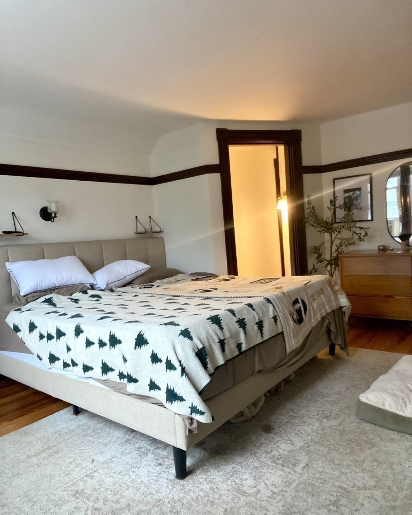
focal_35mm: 24
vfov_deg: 70.3
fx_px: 366
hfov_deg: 58.8
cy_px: 267
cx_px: 206
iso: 500
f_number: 2.2
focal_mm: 2.71
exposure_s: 1/30
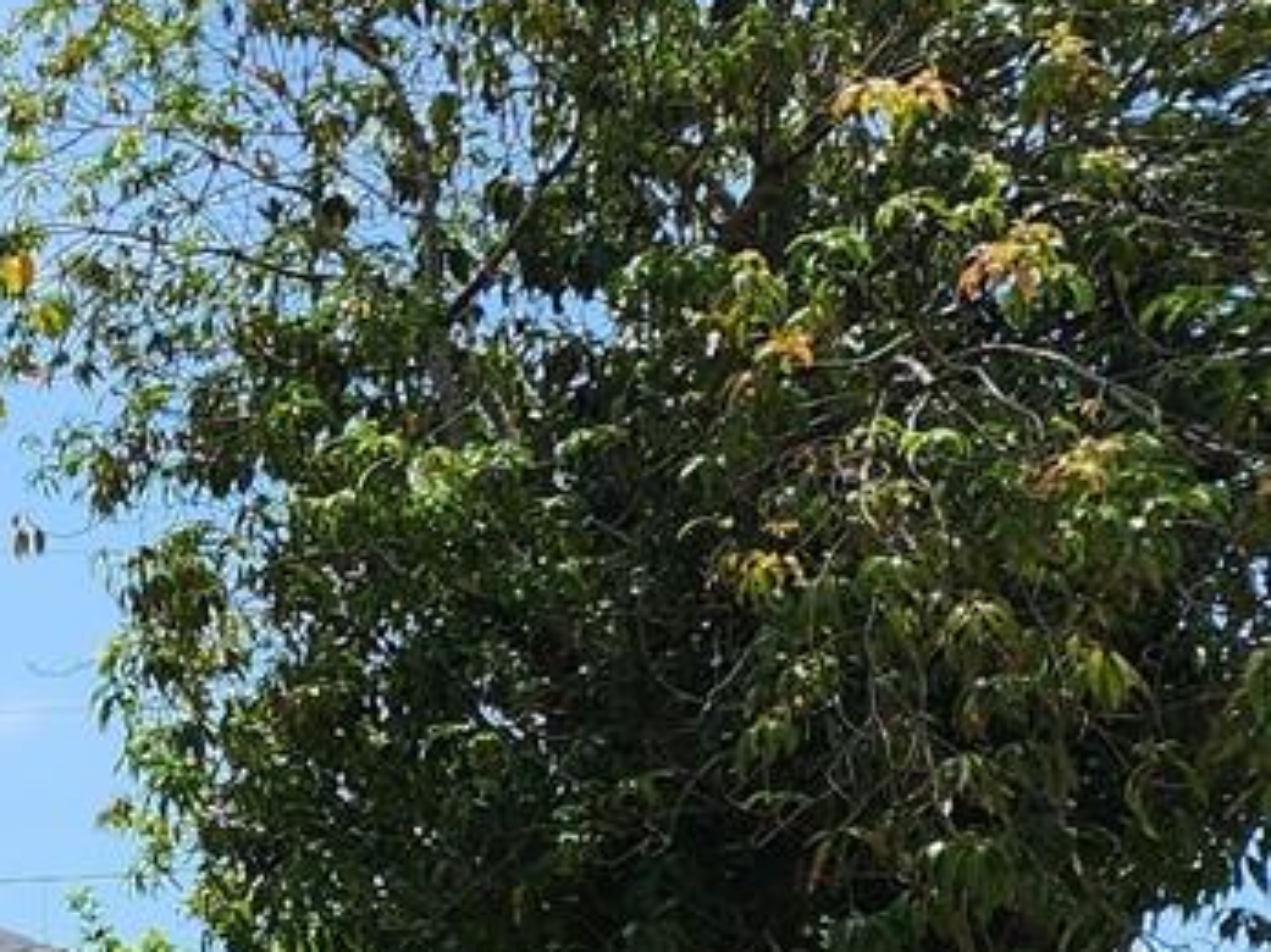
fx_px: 3891
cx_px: -1472
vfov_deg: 13.8
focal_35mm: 106
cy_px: 857
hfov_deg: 14.5
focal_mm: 6.4
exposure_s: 1/978
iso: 12
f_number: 1.8
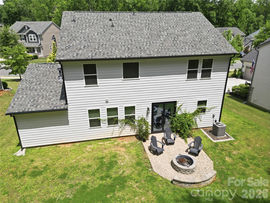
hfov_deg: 71.6
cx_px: 135
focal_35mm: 24
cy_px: 102
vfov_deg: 56.8
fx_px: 187
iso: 130
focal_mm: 6.7
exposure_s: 1/2500
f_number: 1.7
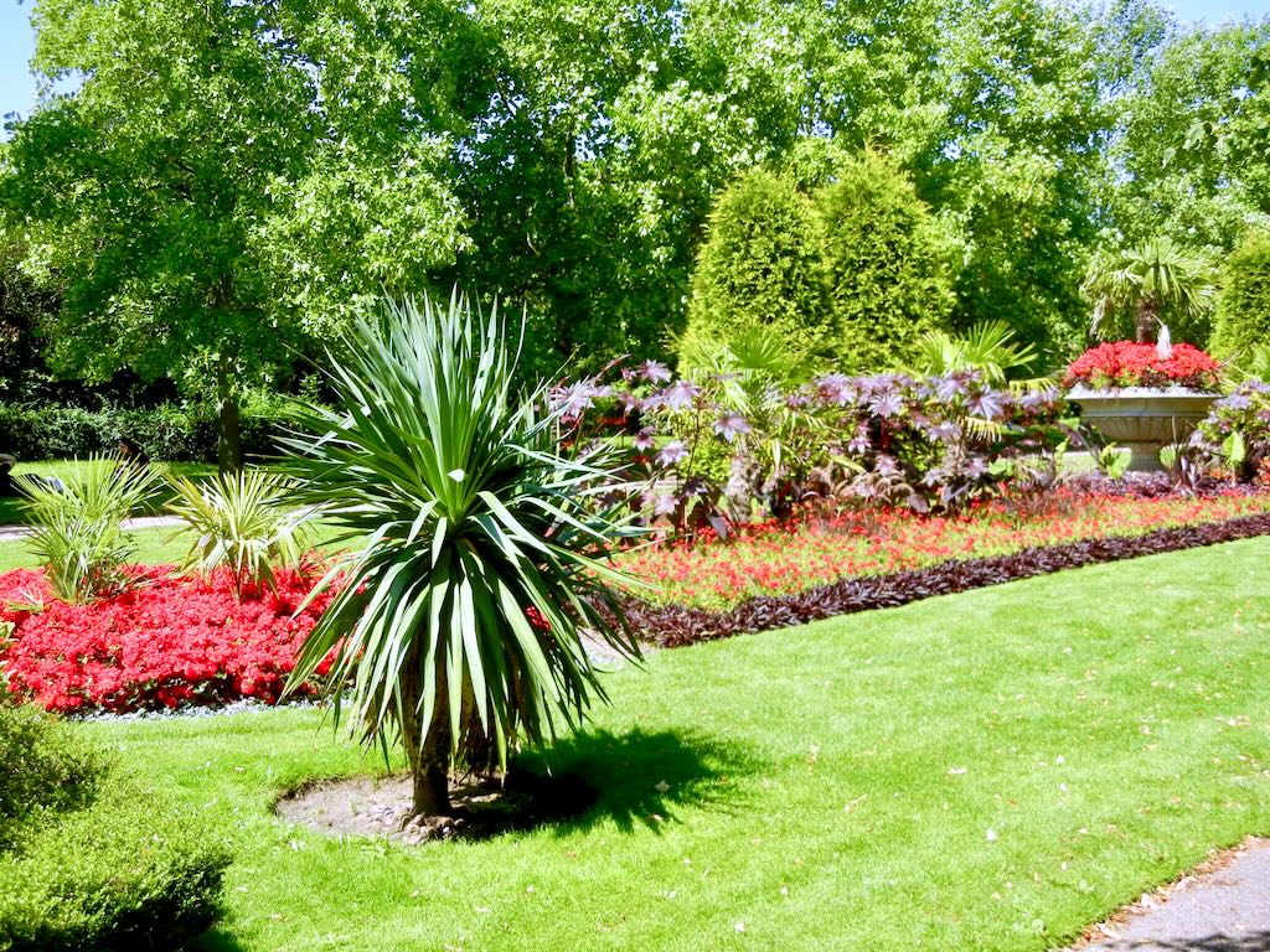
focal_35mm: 52
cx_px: 635
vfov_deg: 28.0
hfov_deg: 36.8
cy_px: 476
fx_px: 1908
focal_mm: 9.3
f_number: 3.9
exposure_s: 1/422
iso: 160
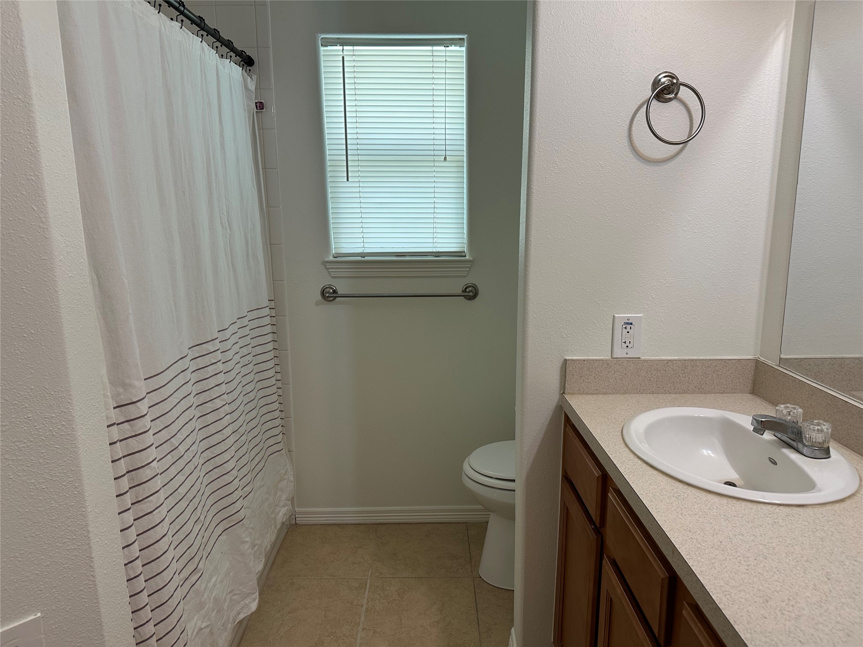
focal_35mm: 24
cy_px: 324
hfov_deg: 71.6
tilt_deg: -10.6
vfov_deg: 56.8
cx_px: 432
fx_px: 598
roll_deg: -0.1
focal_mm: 6.86
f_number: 1.78
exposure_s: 1/120
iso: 100
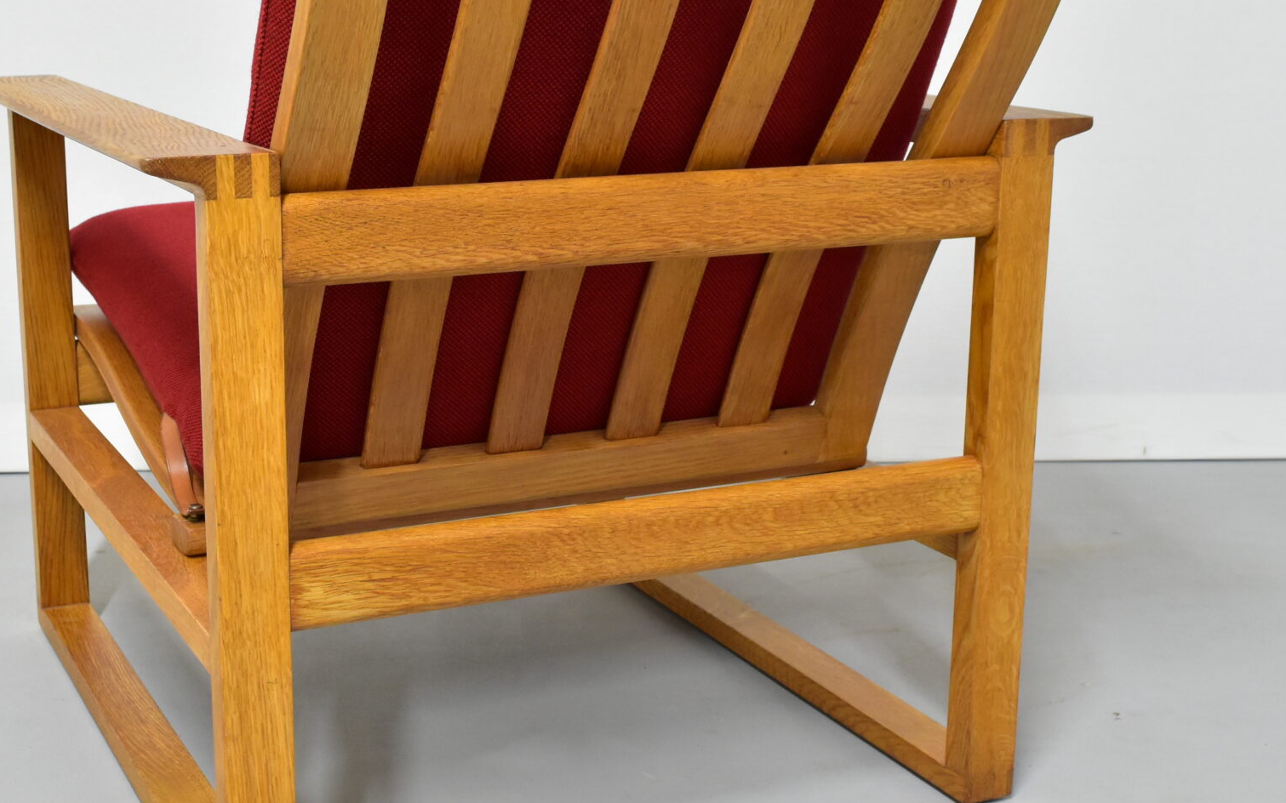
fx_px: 1997
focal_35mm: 57
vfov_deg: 22.7
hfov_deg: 35.6
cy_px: 369
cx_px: 513
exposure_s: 1/15
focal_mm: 22
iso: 1400
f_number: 6.3
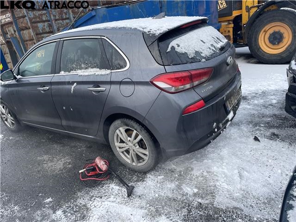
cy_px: 111
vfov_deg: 53.1
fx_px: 222
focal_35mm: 26
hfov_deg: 67.3
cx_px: 148
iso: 32
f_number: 1.6
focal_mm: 4.2
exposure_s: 1/312
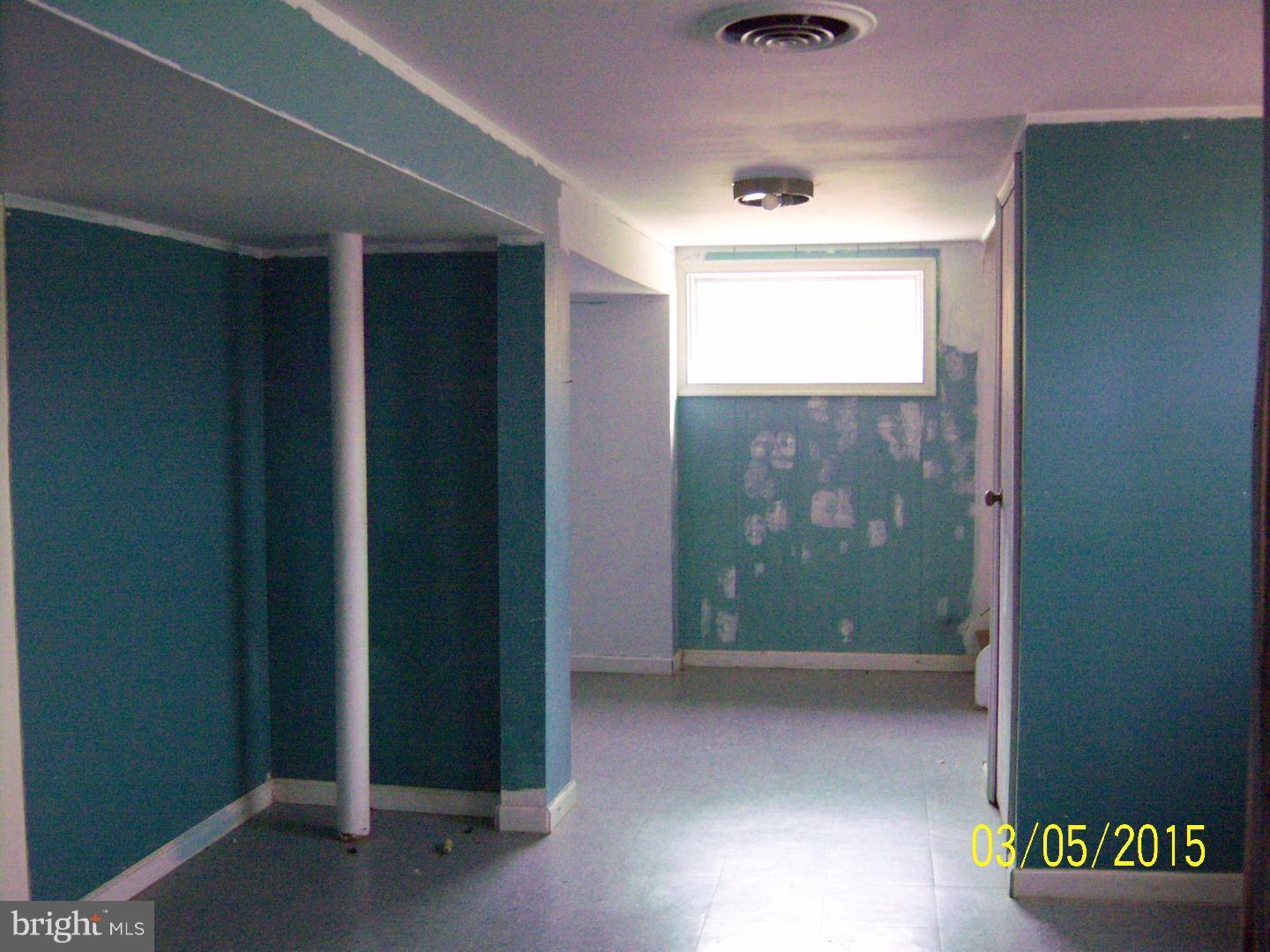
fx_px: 1321
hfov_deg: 51.4
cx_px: 635
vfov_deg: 39.7
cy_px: 476
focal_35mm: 36
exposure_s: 1/60
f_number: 2.8
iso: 800
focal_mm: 7.5
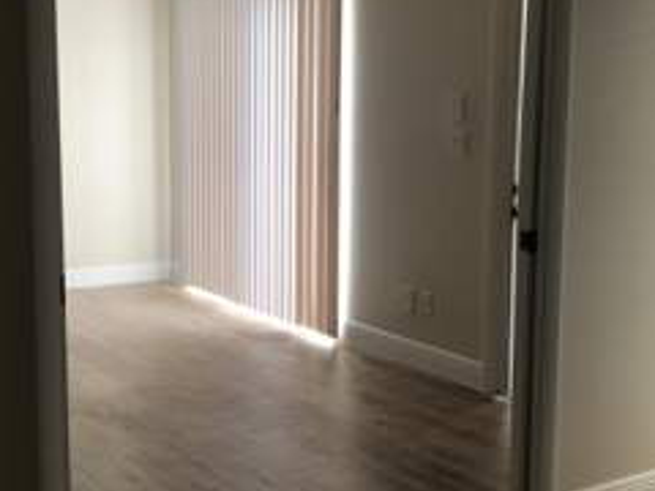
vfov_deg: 26.1
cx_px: 322
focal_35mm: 56
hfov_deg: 34.3
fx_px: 1060
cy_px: 239
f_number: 1.8
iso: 25
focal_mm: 3.99
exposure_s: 1/40
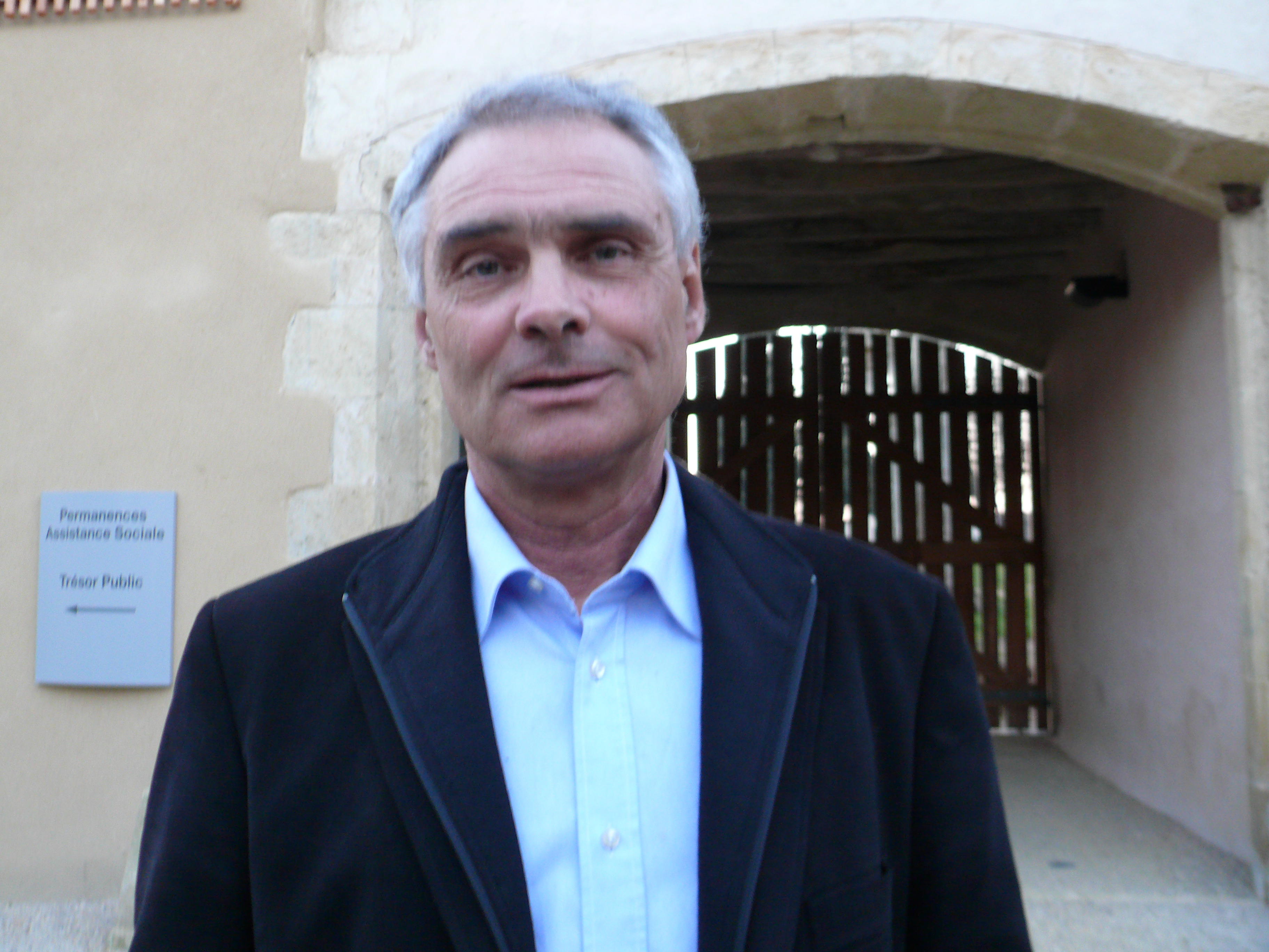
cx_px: 634
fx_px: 1466
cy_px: 476
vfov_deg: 36.0
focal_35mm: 40
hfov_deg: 46.8
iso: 200
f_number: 2.8
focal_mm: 8.5
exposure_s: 1/15
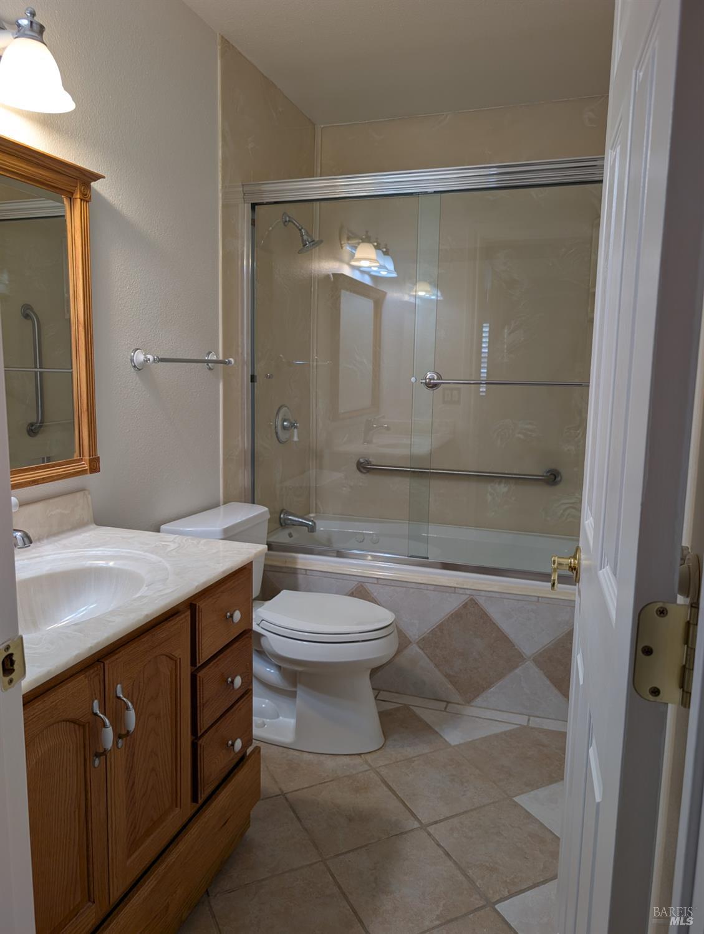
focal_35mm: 24
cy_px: 467
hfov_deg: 56.9
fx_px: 649
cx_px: 352
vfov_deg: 71.5
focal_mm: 6.9
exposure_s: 1/24
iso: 22
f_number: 1.68
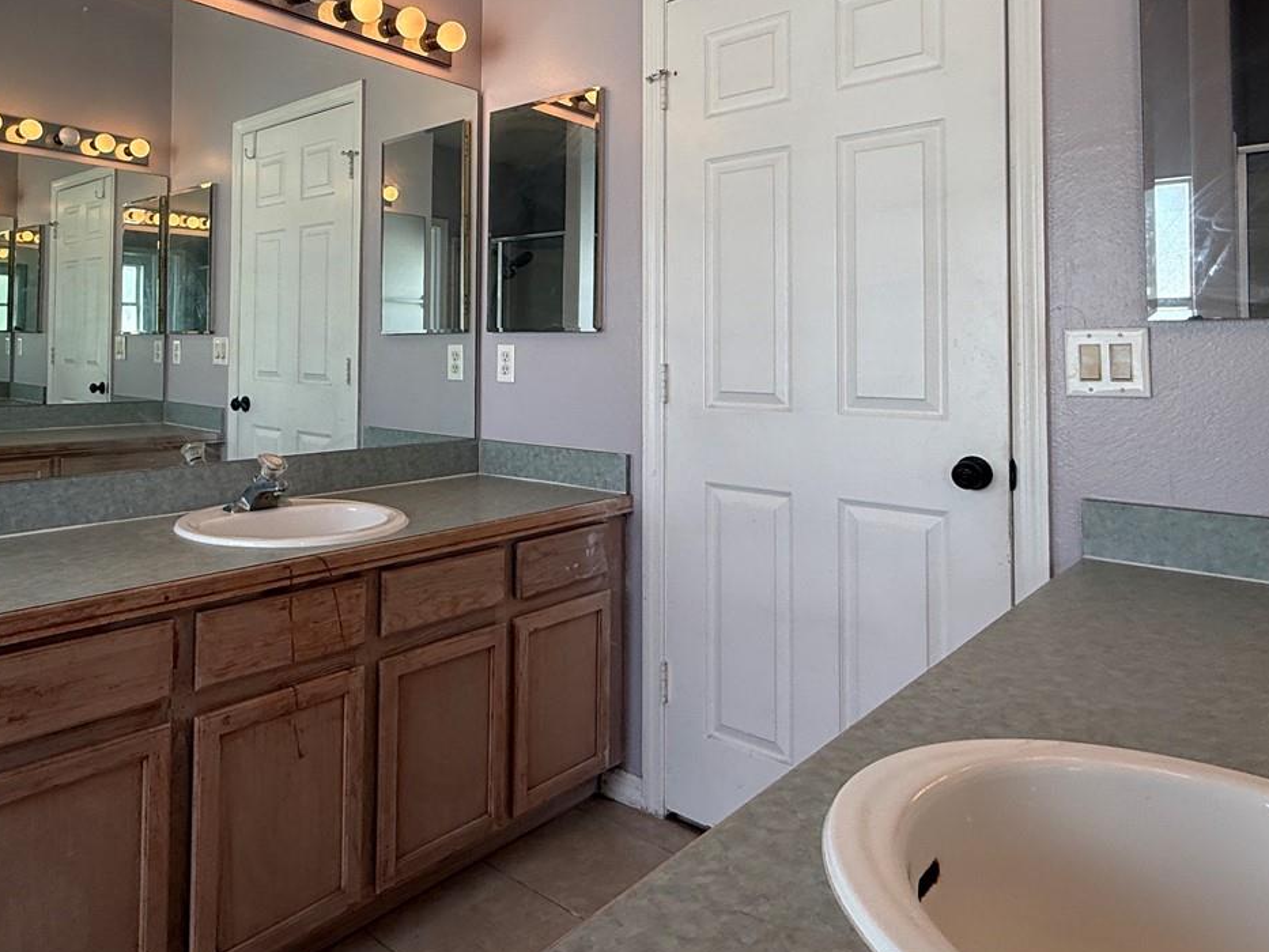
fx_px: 880
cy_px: 328
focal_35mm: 24
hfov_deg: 70.6
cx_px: 484
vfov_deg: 55.8
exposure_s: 1/120
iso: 64
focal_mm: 2.22
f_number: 2.2
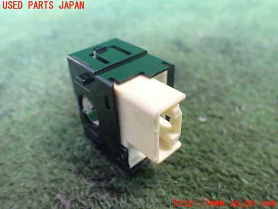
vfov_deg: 46.8
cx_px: 139
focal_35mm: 30
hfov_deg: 60.0
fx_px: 241
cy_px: 104
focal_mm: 5.4
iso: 800
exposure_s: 1/50
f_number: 2.3
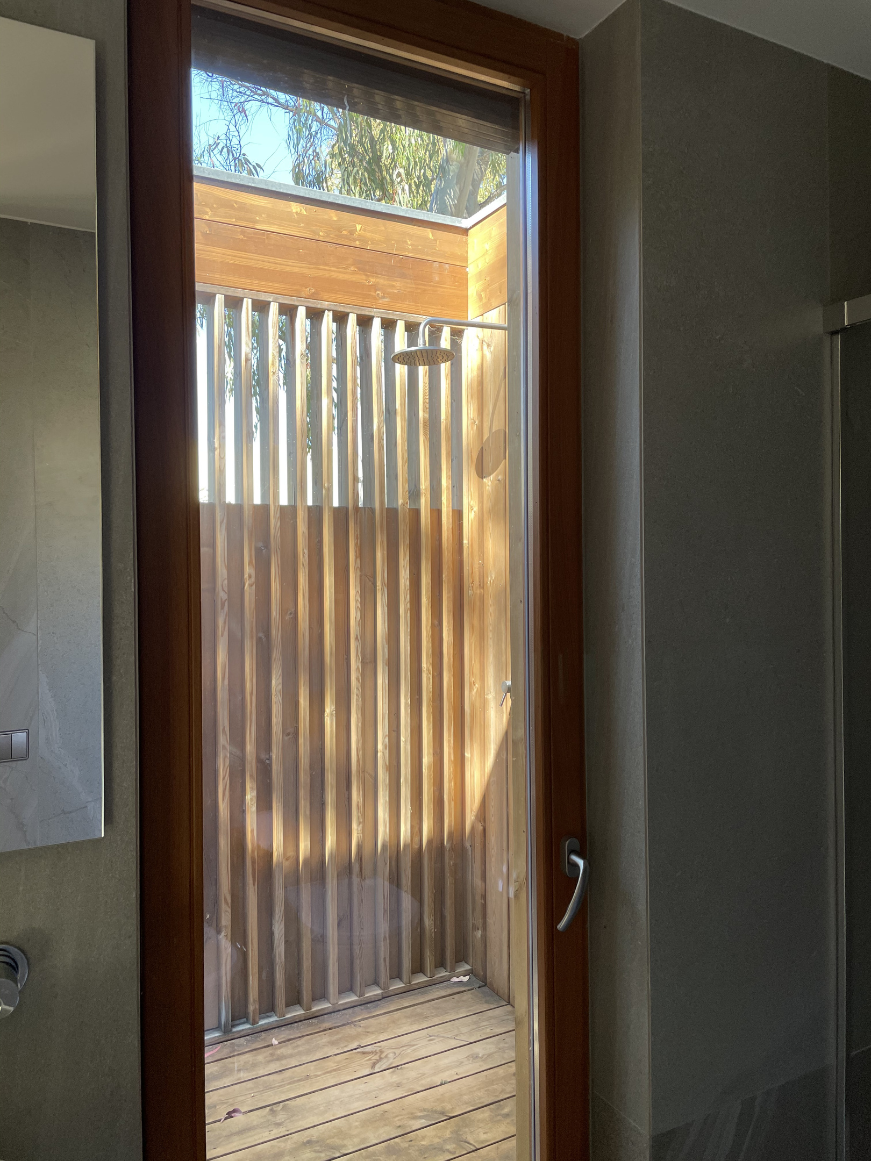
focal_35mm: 26
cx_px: 436
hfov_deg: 53.1
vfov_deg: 67.3
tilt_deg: -0.2
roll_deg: +0.5
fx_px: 872
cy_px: 580
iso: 50
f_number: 1.6
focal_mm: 4.2
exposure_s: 1/121
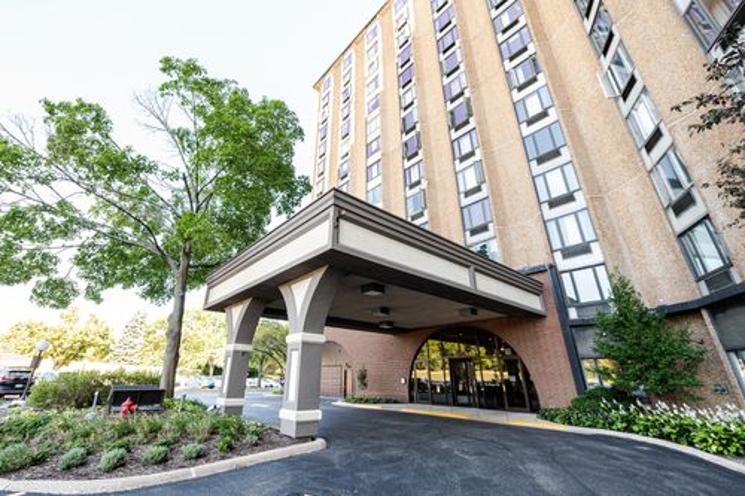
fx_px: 309
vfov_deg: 77.5
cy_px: 248
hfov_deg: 100.5
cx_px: 348
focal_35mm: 15
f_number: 4.5
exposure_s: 1/160
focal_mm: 14
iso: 250
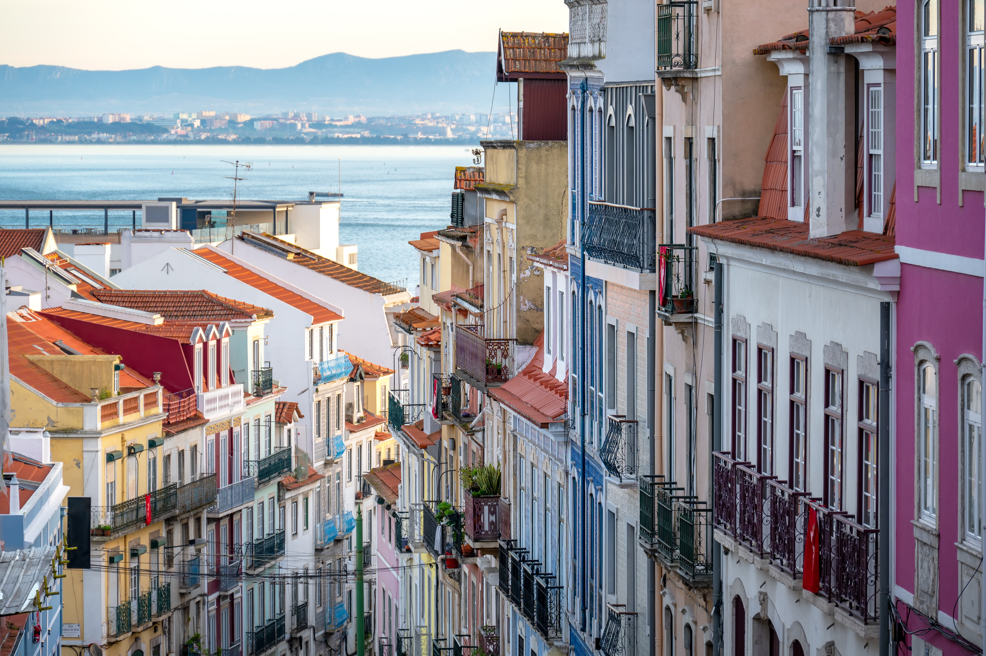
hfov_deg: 13.0
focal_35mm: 158
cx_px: 471
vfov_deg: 8.7
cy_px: 338
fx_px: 4324
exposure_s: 1/160
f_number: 6.3
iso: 280
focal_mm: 150
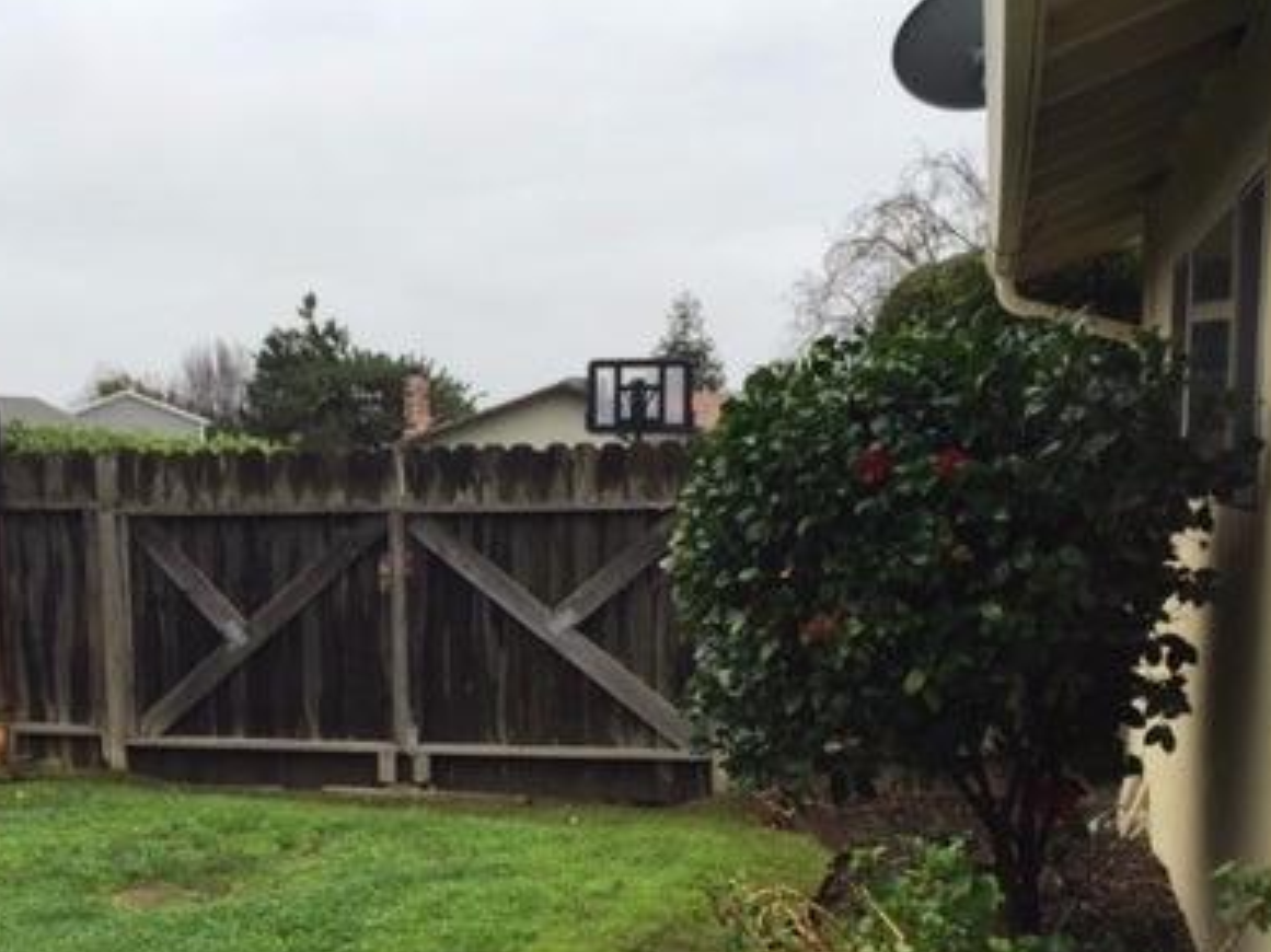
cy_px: 725
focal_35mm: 48
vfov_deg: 29.7
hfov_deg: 39.2
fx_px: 1762
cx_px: 427
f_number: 2.2
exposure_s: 1/278
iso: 32
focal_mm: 4.15
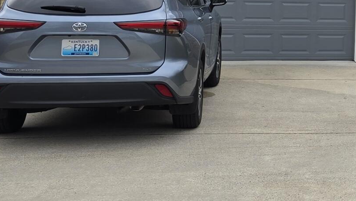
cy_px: -14
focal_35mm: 93
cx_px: 544
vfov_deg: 12.8
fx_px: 878
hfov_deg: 19.7
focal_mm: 6.3
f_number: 1.7
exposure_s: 1/346
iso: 12
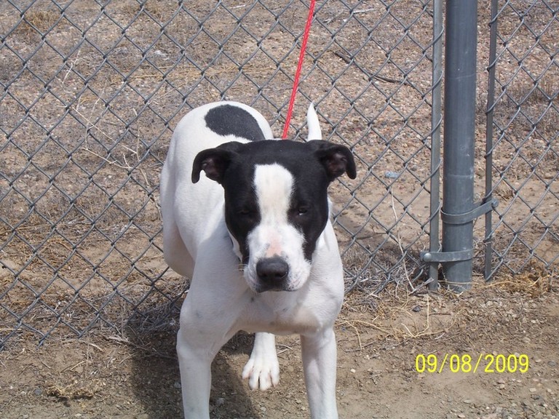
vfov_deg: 12.1
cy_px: 210
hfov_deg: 16.1
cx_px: 280
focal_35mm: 122
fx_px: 1970
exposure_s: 1/350
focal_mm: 21
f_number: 5.6
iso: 80
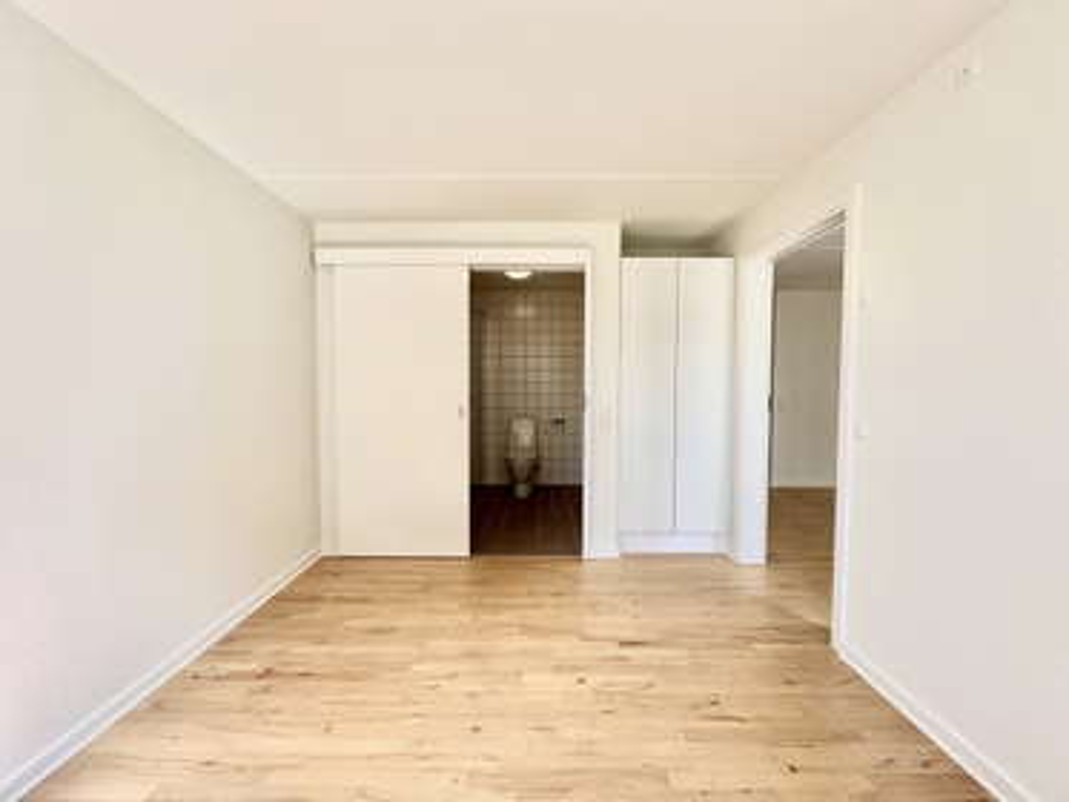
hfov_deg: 102.0
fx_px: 432
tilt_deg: -2.1
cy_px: 401
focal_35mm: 14
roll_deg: -0.3
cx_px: 534
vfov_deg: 85.7
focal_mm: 2.22
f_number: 2.2
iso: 40
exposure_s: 1/99
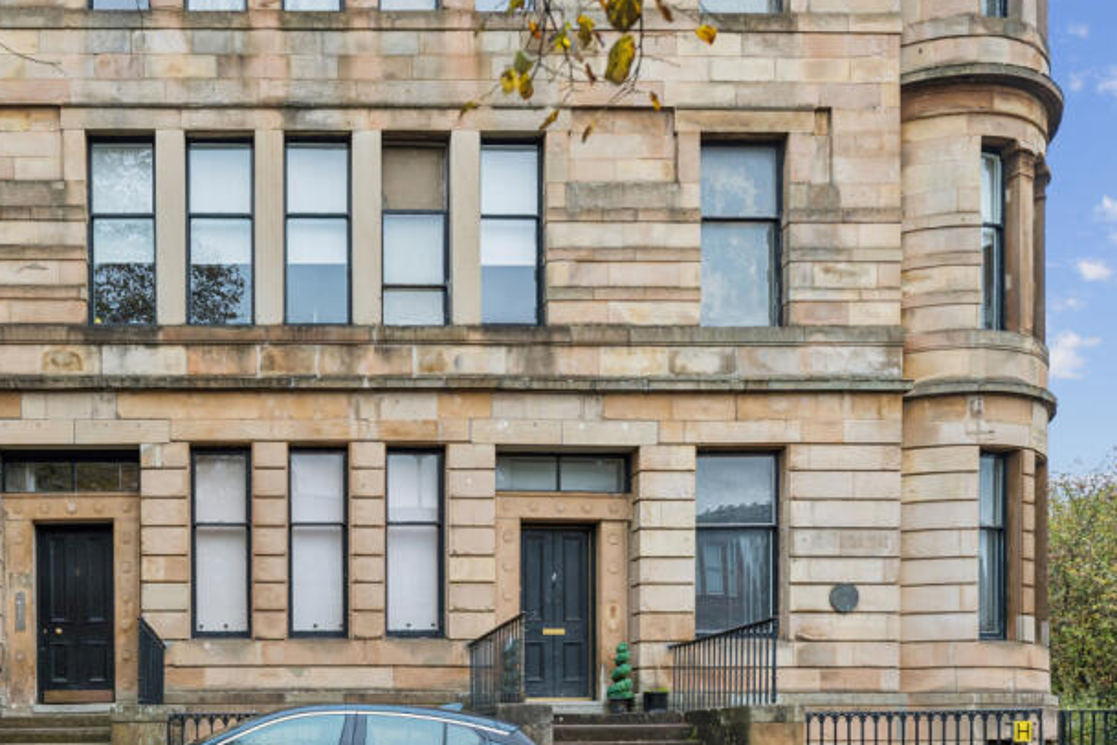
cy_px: 410
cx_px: 270
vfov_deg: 35.9
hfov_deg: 49.7
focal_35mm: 37
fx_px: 1148
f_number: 3.2
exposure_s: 1/40
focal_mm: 22
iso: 200
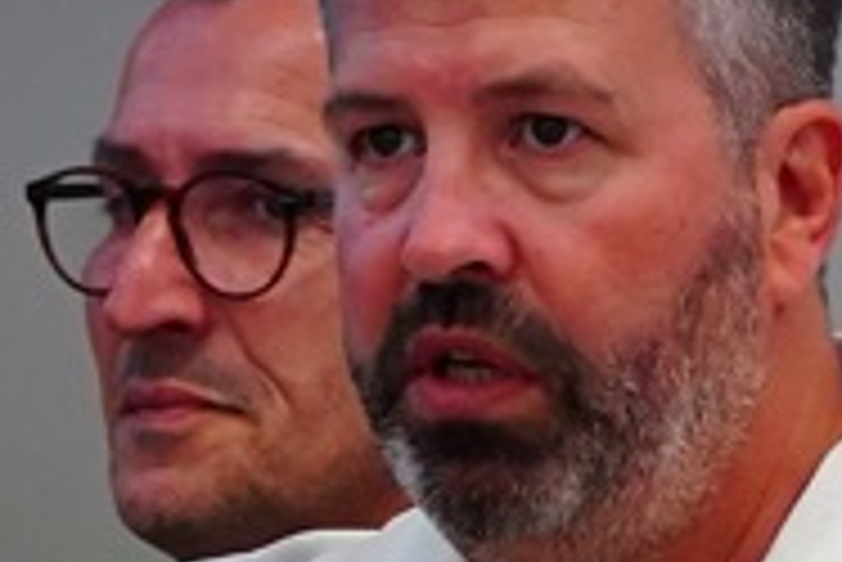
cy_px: 785
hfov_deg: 1.8
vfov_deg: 1.2
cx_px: 464
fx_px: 26098
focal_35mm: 1115
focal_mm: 109
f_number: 2.8
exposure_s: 1/160
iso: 1600
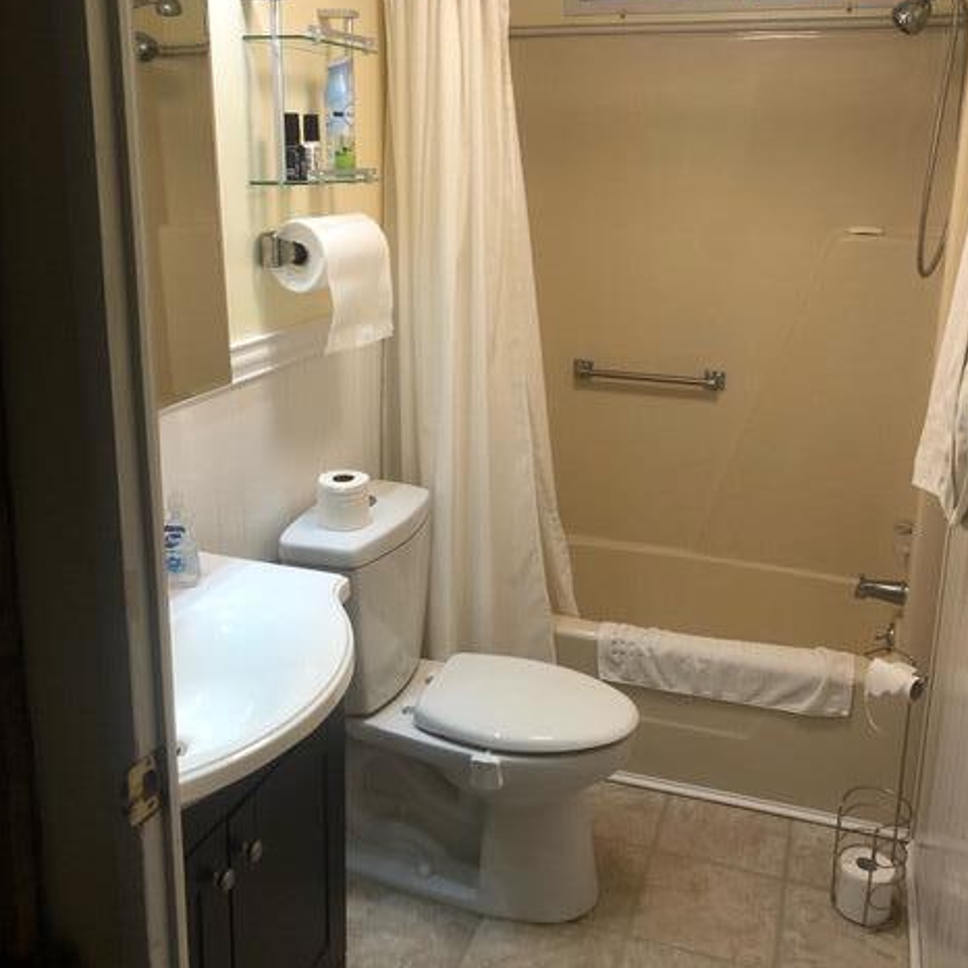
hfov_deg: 48.4
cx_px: 494
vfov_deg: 48.4
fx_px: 1076
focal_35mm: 34
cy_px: 440
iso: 25
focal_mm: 3.99
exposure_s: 1/30
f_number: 1.8
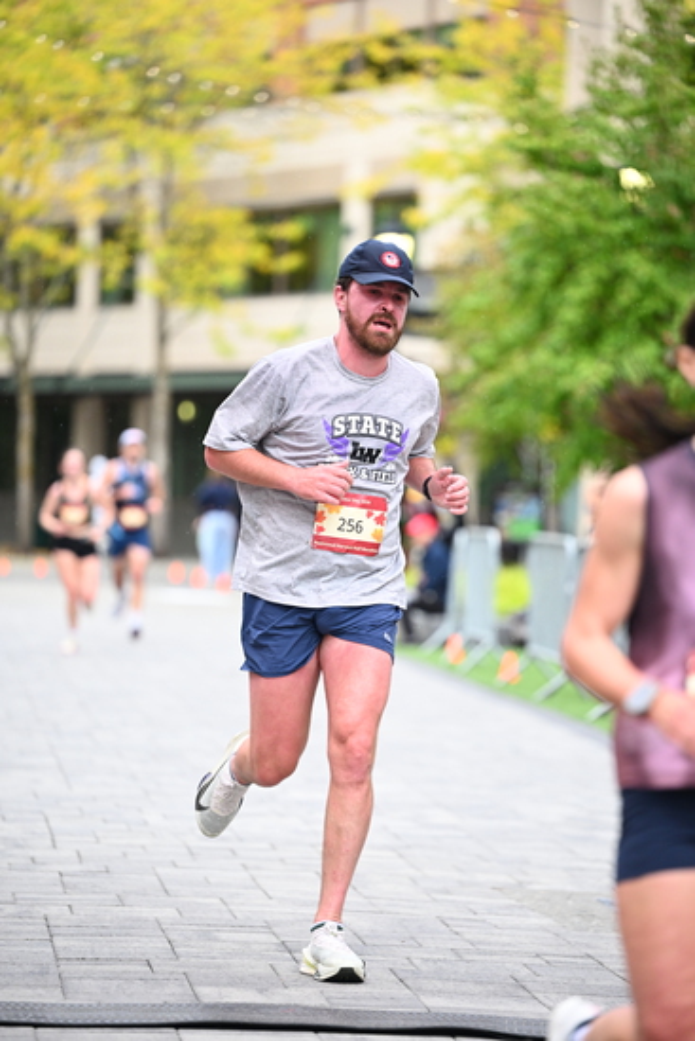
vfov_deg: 13.7
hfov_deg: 9.2
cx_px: 348
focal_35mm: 150
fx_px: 4341
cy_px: 520
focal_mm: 150
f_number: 2.8
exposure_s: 1/1250
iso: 1250
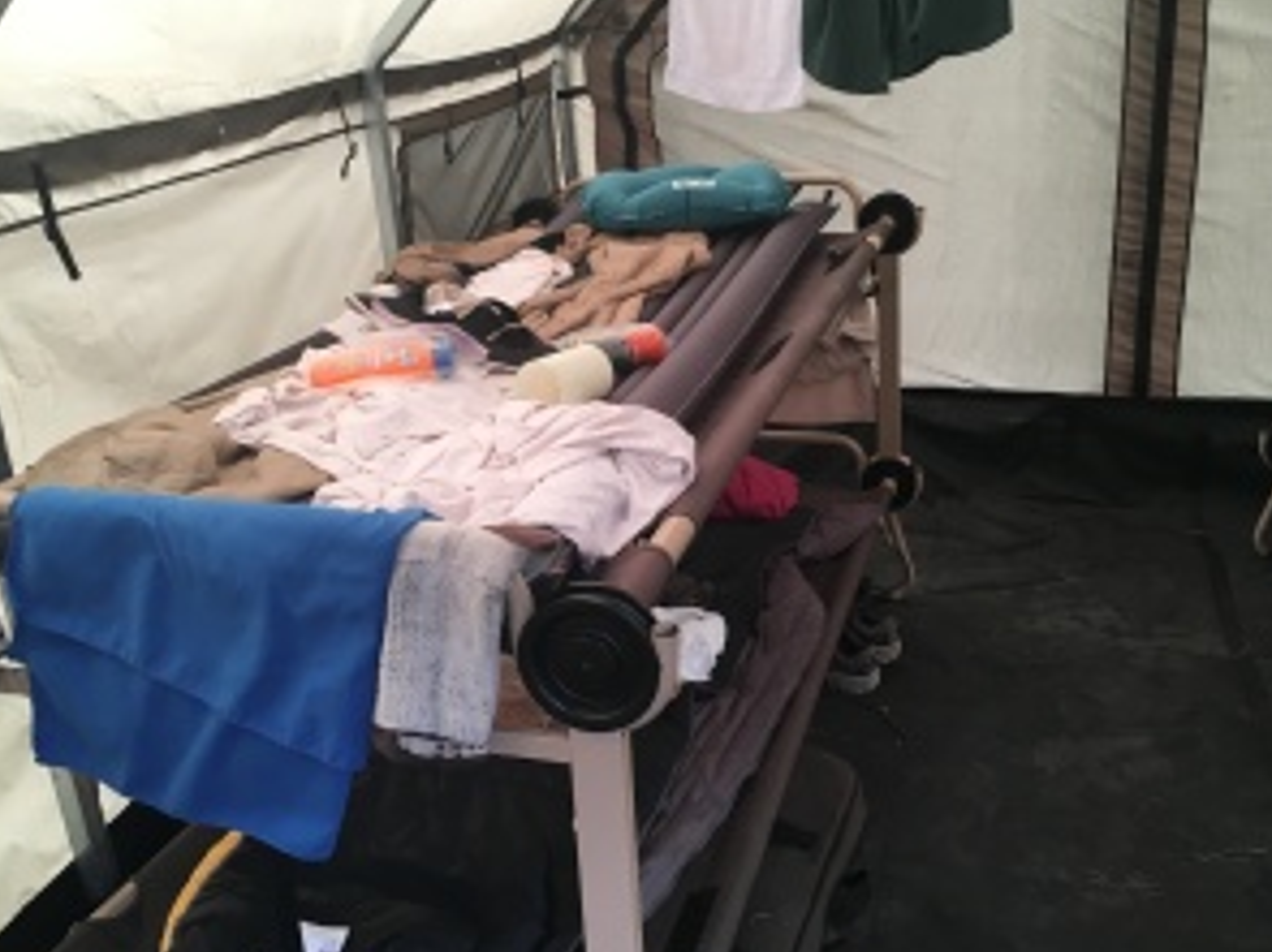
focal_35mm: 36
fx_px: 1322
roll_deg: +4.7
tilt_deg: -20.3
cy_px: 491
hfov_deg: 51.3
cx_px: 681
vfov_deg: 39.6
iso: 25
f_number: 2.2
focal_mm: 4.15
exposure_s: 1/30
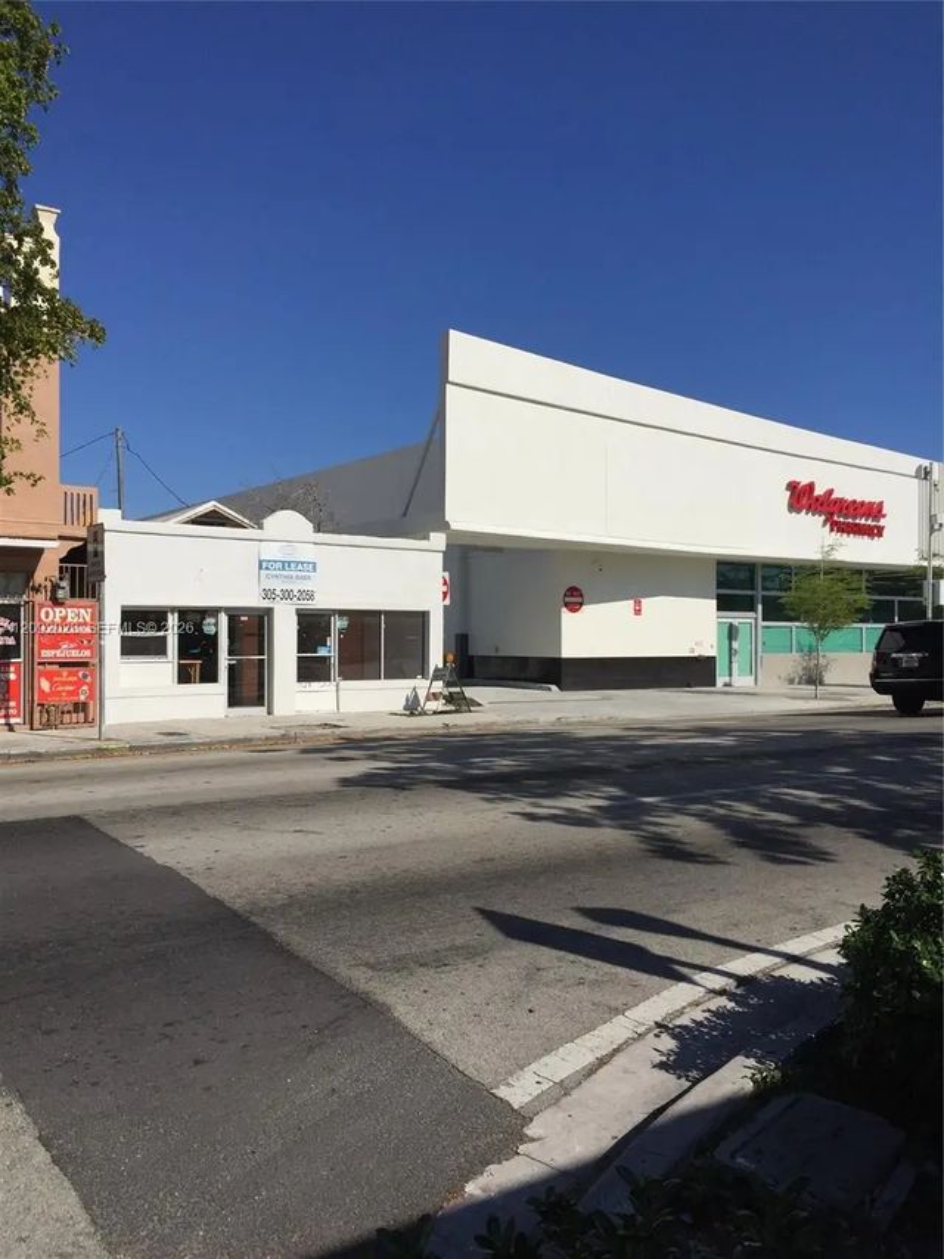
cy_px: 630
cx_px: 472
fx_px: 1054
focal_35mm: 29
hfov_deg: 48.2
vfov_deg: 61.7
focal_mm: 4.15
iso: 32
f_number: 2.2
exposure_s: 1/6623
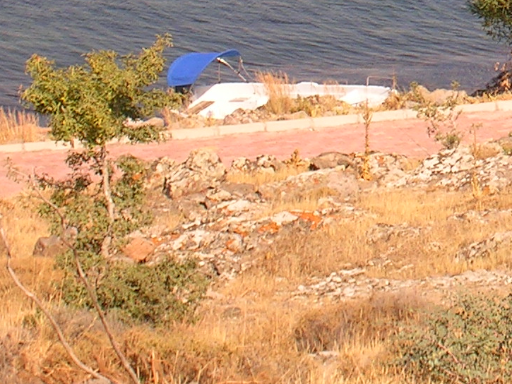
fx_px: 4808
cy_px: -145
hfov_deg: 6.0
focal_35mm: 325
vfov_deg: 4.6
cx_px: 709
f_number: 4.9
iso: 50
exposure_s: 1/287
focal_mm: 17.4
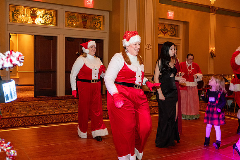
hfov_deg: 53.1
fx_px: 240
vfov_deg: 36.9
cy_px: 80
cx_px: 120
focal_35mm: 36
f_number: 3.2
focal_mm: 24.3
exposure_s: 1/125
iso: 2500
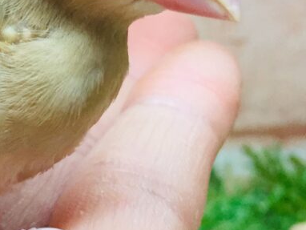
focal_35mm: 91
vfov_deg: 15.6
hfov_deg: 19.7
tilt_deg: -8.8
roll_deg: -1.4
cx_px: -98
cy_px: -59
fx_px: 805
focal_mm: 4.15
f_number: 2.2
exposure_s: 1/30
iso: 50
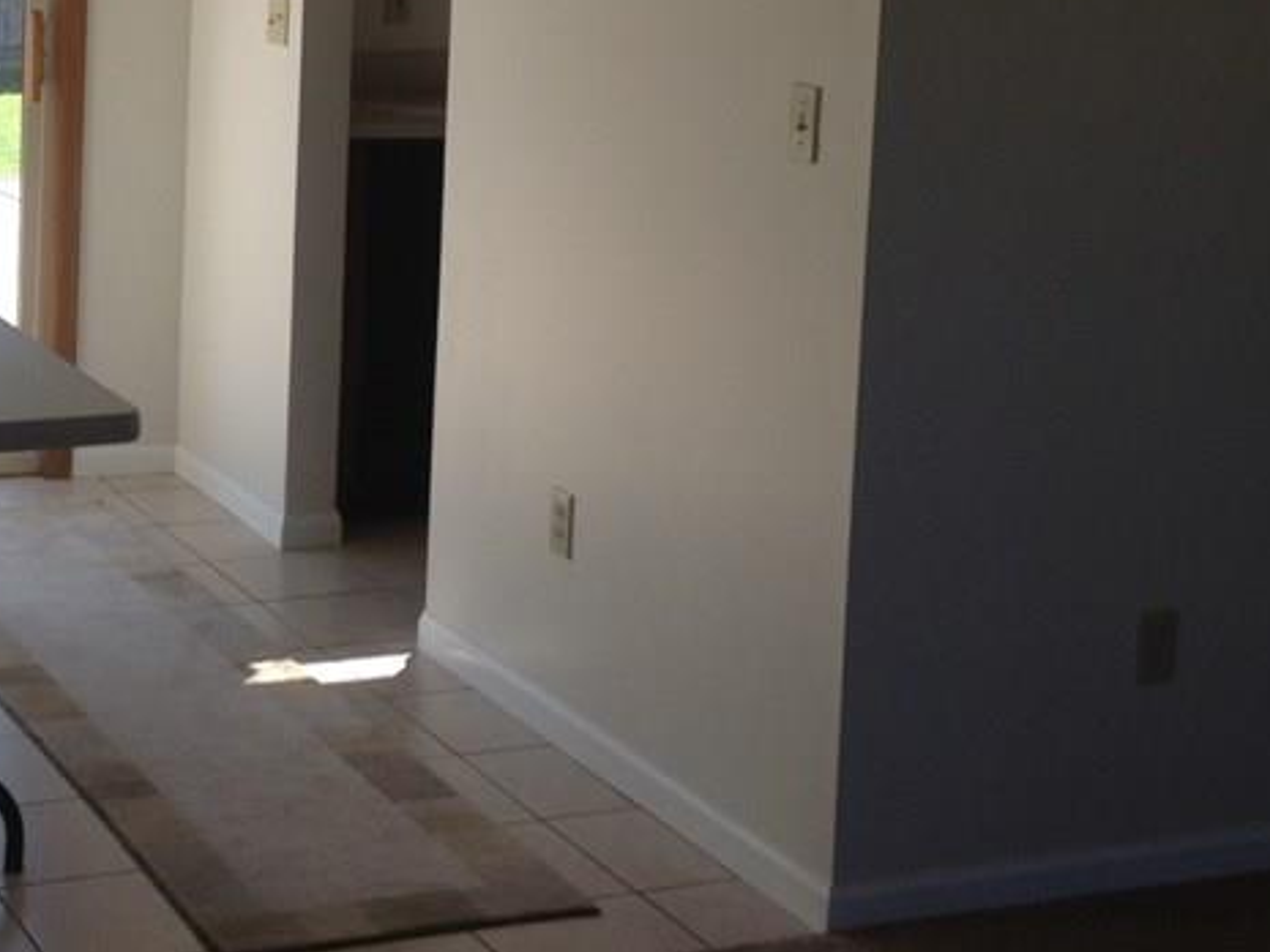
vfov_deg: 18.8
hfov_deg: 24.8
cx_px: 218
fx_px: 2826
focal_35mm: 77
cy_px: 101
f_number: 2.4
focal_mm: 4.28
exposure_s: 1/307
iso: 50
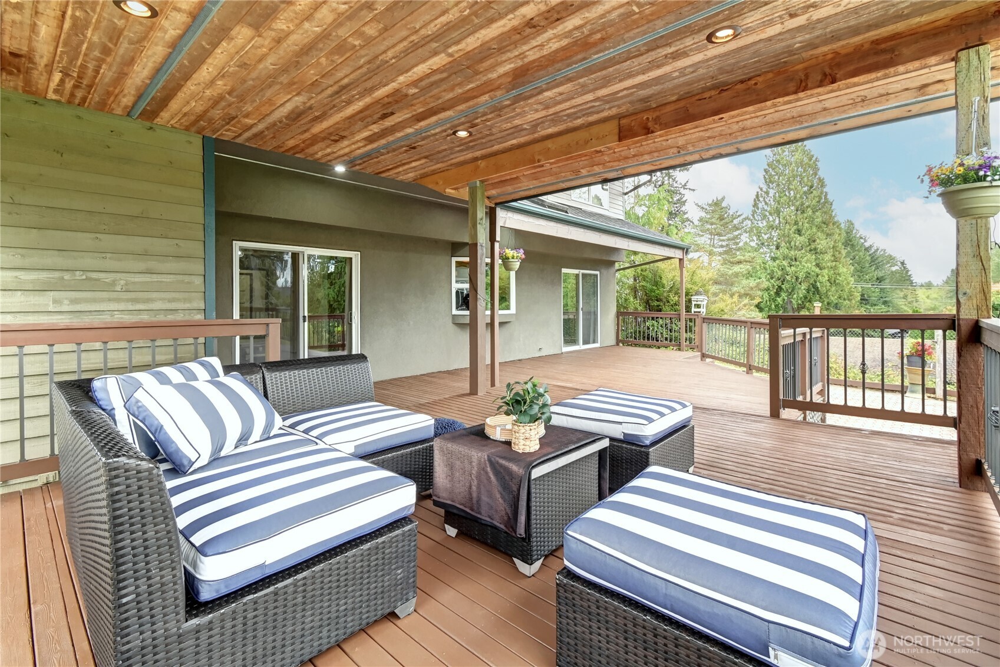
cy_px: 334
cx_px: 500
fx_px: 417
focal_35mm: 15
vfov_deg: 77.3
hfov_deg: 100.4
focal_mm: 10
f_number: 11
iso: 800
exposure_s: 1/13
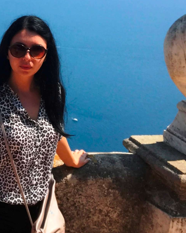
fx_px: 454
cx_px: 91
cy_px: 103
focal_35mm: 66
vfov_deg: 28.7
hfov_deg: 23.1
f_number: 2.2
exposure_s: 1/1083
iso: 25
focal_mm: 2.87
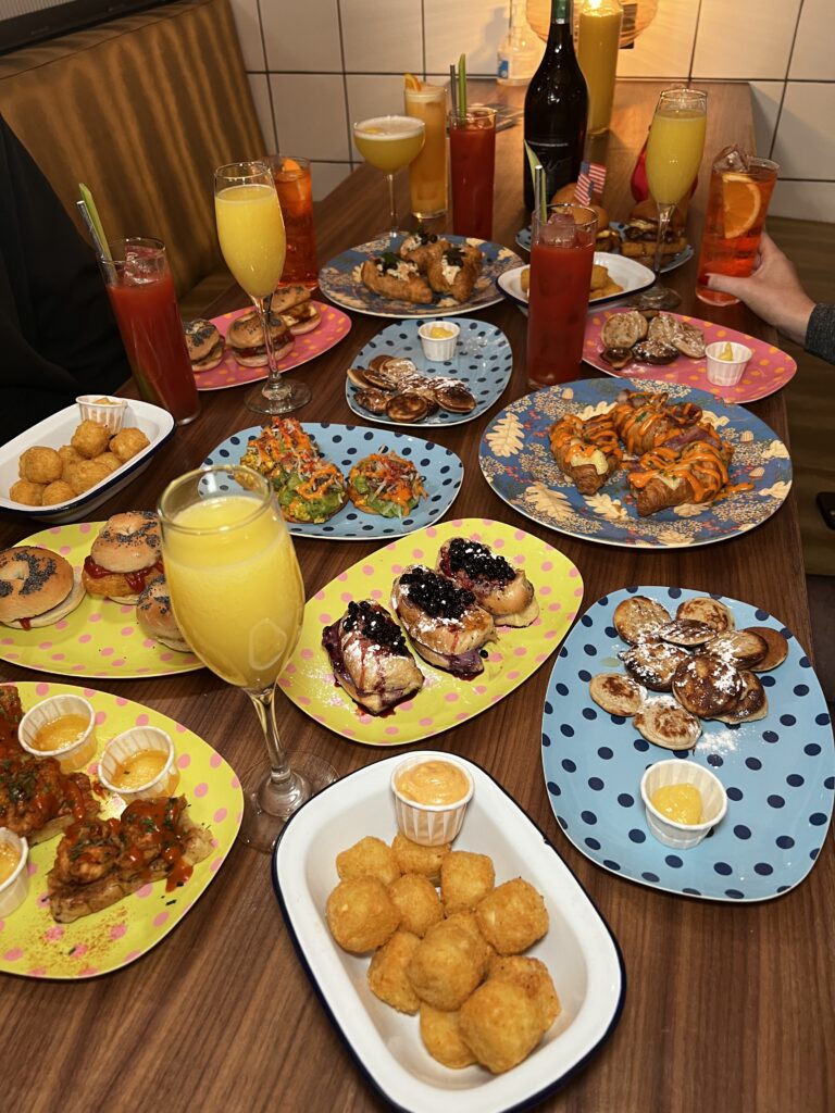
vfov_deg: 67.3
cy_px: 556
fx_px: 836
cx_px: 418
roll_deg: +4.1
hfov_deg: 53.1
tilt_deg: -39.1
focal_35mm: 26
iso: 160
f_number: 1.5
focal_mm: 5.7
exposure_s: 1/50
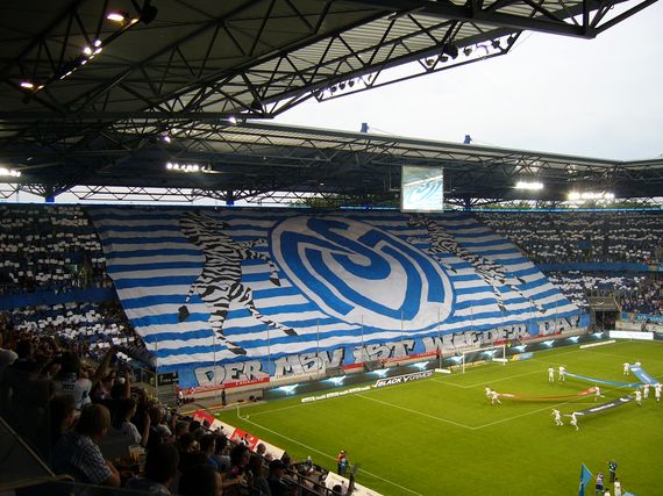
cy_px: 248
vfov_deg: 40.7
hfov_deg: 52.6
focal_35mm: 35
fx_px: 670
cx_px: 332
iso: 100
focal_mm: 5.8
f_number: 2.8
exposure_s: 1/50
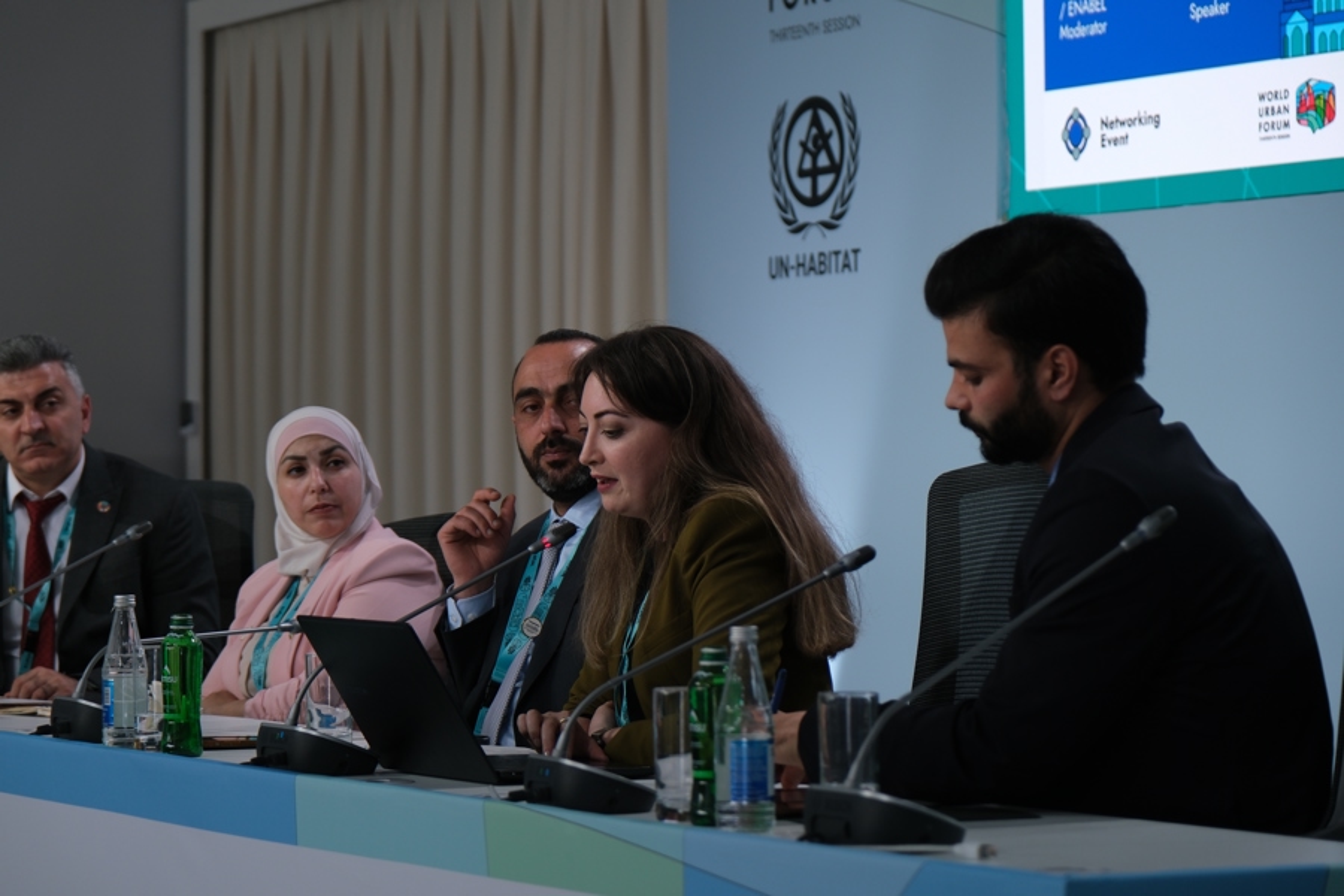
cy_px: 448
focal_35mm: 114
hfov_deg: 17.9
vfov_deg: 12.0
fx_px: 4256
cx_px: 672
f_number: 4
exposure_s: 1/220
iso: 400
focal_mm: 76.3
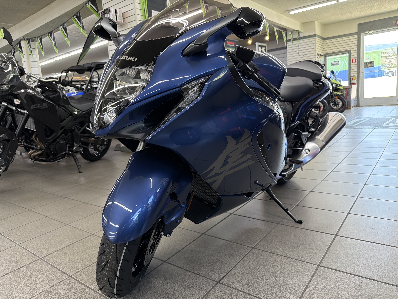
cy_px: 150
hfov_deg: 71.6
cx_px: 199
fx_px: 276
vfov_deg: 56.8
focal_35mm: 24
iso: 250
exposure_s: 1/120
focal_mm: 6.76
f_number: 1.78
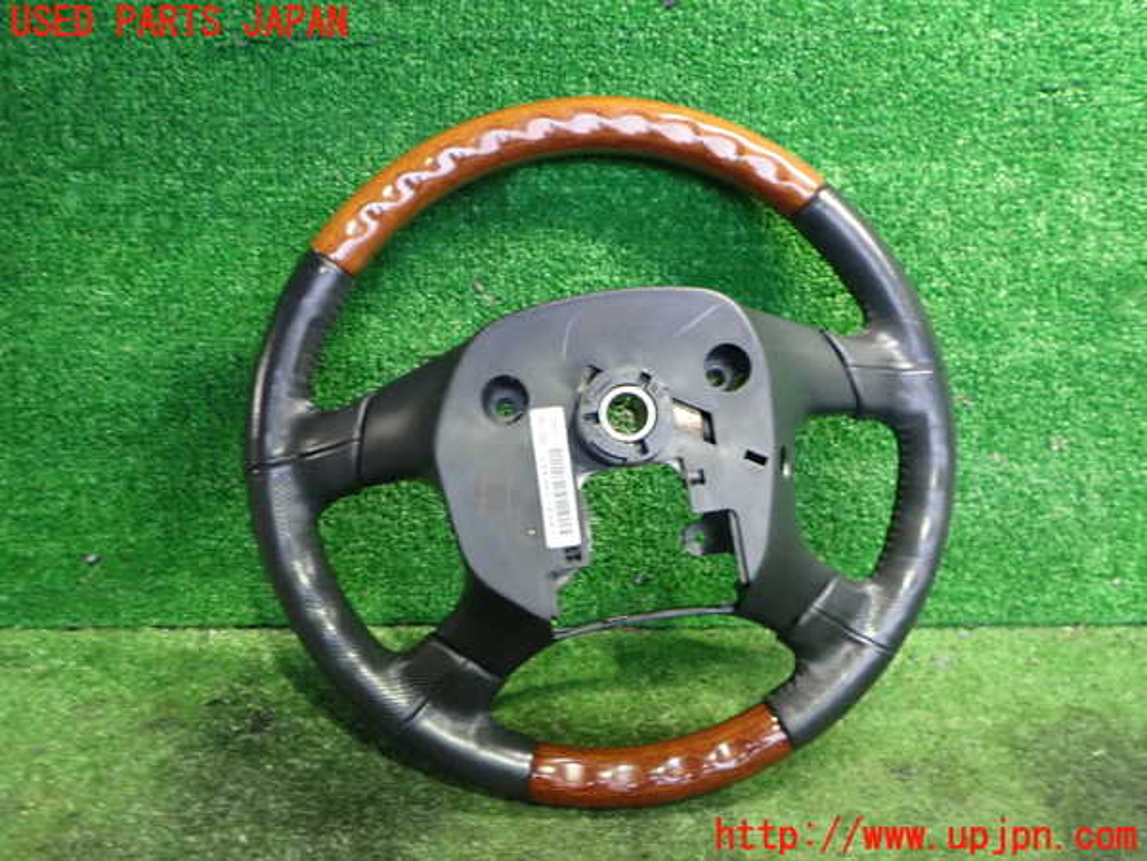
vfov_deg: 46.8
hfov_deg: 60.0
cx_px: 574
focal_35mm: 30
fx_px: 994
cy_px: 430
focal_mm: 5.4
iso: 800
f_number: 2.3
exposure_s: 1/30
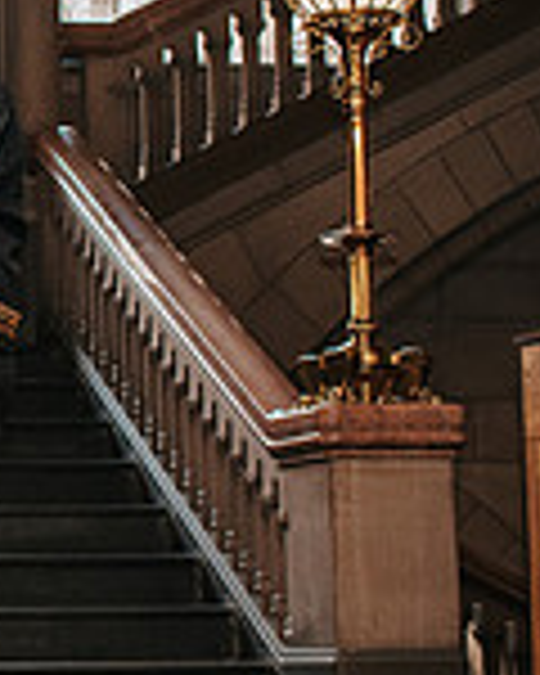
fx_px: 2897
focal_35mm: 145
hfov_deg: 9.9
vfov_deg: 13.3
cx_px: -507
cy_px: 228
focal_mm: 35
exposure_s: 1/200
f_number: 3.2
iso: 1000
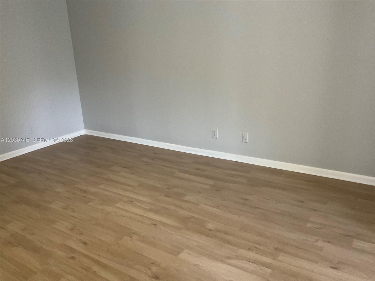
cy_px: 140
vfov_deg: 48.2
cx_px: 188
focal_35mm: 29
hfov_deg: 61.7
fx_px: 314
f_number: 1.8
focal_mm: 3
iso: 250
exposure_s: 1/60
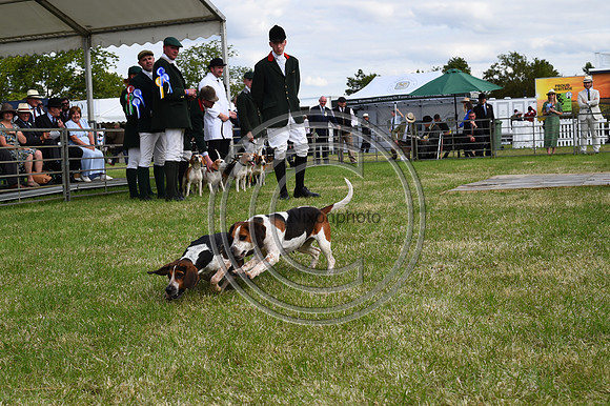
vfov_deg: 27.0
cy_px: 203
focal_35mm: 50
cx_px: 305
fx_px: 847
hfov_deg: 39.6
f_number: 10
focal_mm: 50
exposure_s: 1/1250
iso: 1000
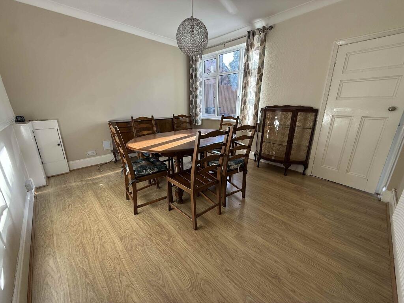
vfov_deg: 85.7
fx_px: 163
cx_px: 202
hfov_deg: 102.1
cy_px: 152
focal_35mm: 14
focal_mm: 2.22
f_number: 2.2
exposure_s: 1/99
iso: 100
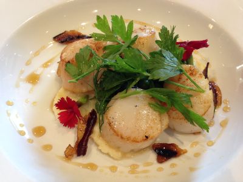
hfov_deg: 55.4
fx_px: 232
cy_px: 91
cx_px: 122
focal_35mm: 33
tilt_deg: -51.5
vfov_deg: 42.9
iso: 64
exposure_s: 1/20
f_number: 2.4
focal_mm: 4.12
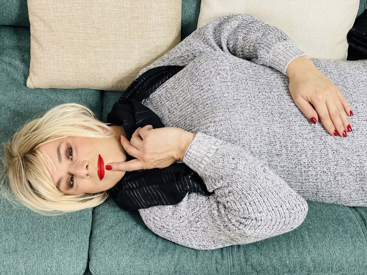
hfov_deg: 36.8
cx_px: 184
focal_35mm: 52
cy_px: 138
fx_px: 551
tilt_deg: -55.9
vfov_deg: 28.0
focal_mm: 6
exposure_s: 1/76
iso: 200
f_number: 2
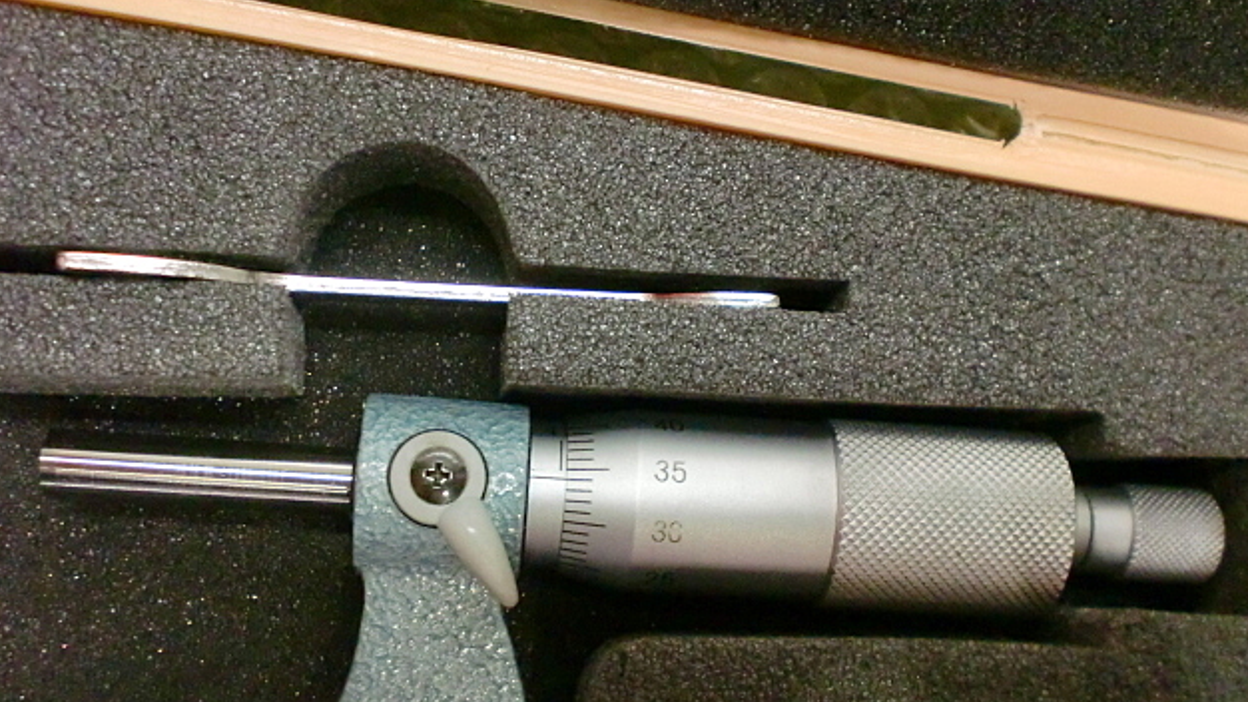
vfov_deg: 30.3
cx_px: 620
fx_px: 1290
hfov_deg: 51.6
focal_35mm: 39
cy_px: 449
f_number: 3.1
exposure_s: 1/60
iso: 640
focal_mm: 6.3
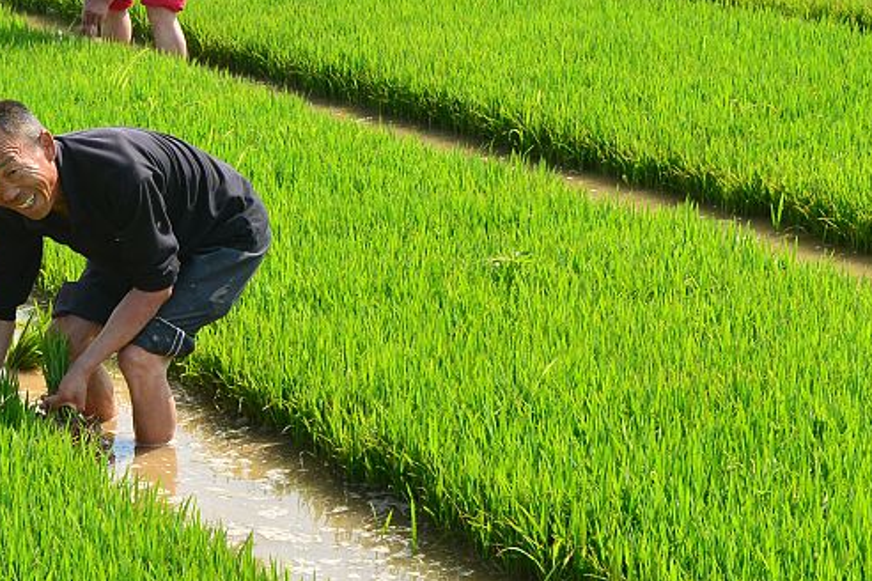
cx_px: -66
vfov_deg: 11.7
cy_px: 105
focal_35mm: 117
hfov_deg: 17.0
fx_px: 2834
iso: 200
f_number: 8
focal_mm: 48
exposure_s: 1/250
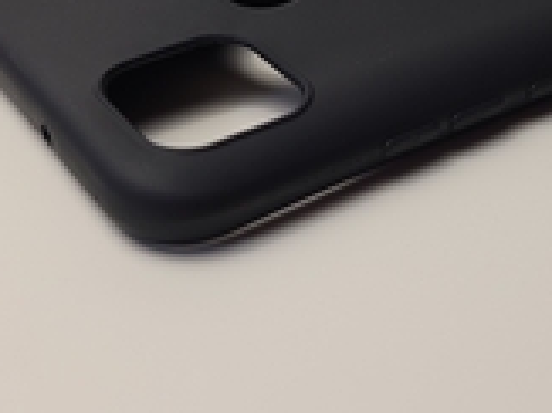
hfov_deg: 30.1
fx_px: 1020
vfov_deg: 22.4
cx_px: 369
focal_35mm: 64
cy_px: 54
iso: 40
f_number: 1.8
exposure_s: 1/100
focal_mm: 5.4
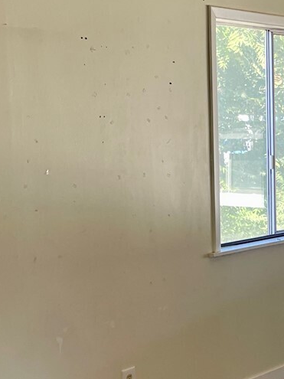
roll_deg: +0.6
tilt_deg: -6.5
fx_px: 919
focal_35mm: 84
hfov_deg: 16.8
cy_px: 243
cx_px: 345
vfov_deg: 23.2
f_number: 1.6
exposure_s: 1/121
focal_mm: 4.2
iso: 64
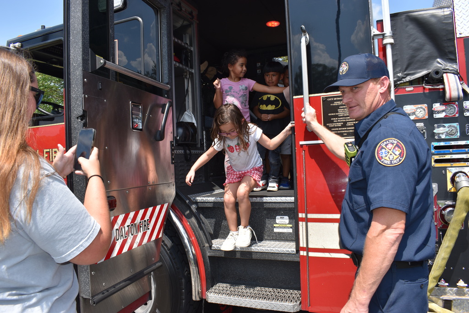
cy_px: 156
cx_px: 234
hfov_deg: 67.4
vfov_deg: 47.9
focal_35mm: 27
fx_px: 352
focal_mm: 18
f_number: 9
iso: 100
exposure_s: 1/200
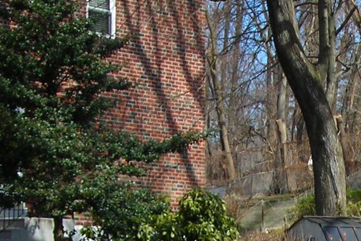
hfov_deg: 14.7
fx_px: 1374
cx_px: 368
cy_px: 424
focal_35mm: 137
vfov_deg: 9.6
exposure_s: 1/125
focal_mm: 6.3
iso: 50
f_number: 6.4
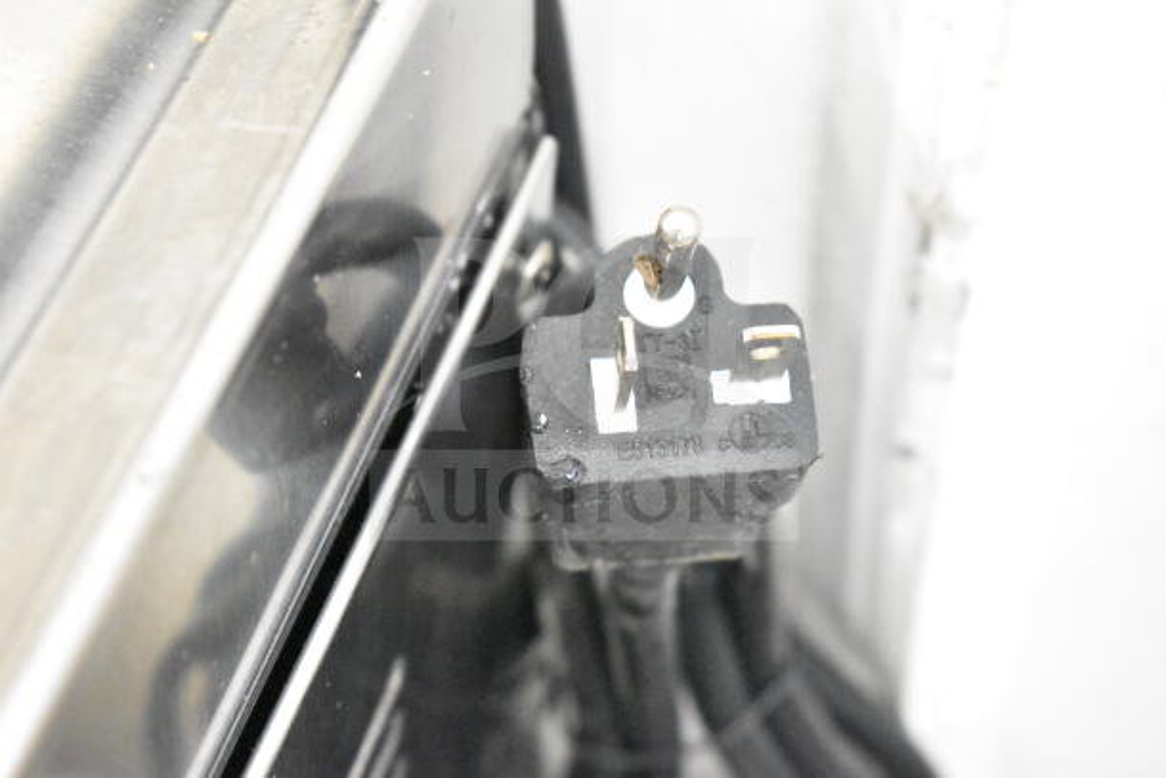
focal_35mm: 82
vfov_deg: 16.6
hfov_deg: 24.6
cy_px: 389
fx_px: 2673
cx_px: 583
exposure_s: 1/100
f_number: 5.6
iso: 18000
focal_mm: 55
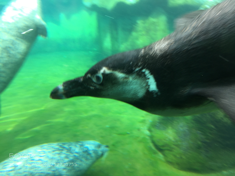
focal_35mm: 29
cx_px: 118
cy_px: 88
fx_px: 197
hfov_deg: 61.7
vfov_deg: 48.2
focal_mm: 4.15
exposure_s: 1/33
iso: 32
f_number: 2.2
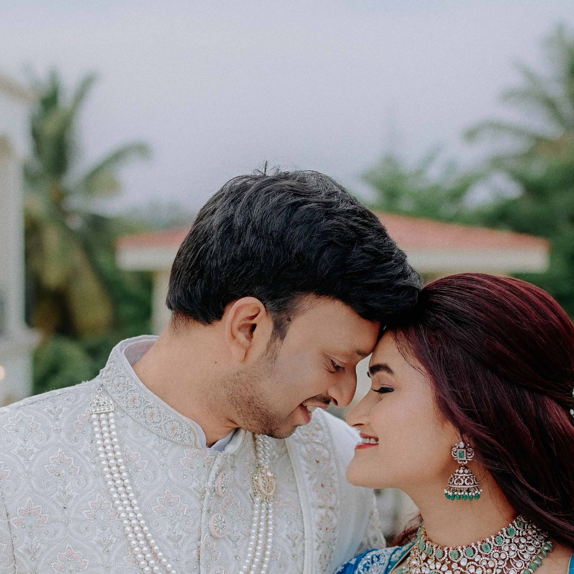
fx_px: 1576
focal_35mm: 84
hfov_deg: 20.6
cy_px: 464
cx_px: 273
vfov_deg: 20.4
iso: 400
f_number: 2.2
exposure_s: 1/320
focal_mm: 35
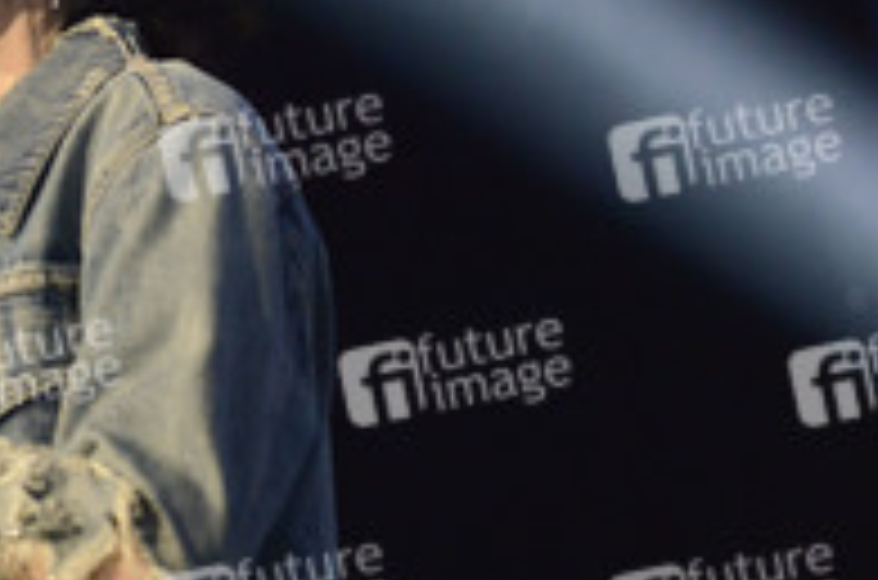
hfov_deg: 7.4
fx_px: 6764
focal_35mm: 278
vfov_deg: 4.9
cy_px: 261
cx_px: -115
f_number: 2.8
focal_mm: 120
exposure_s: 1/320
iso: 6400
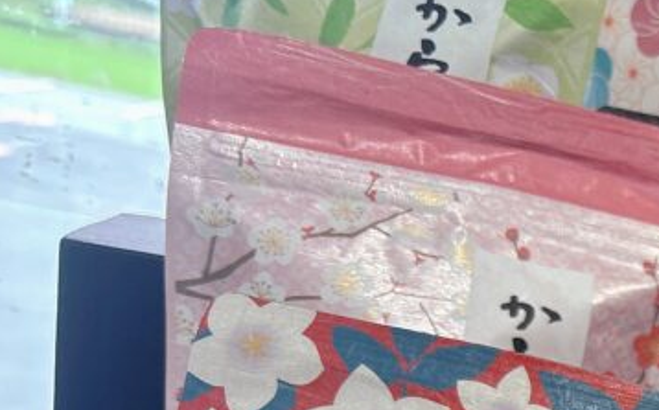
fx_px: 1328
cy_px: 651
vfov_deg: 15.8
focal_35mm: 74
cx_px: 878
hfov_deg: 24.1
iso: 80
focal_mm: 5.96
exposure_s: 1/60
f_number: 1.6
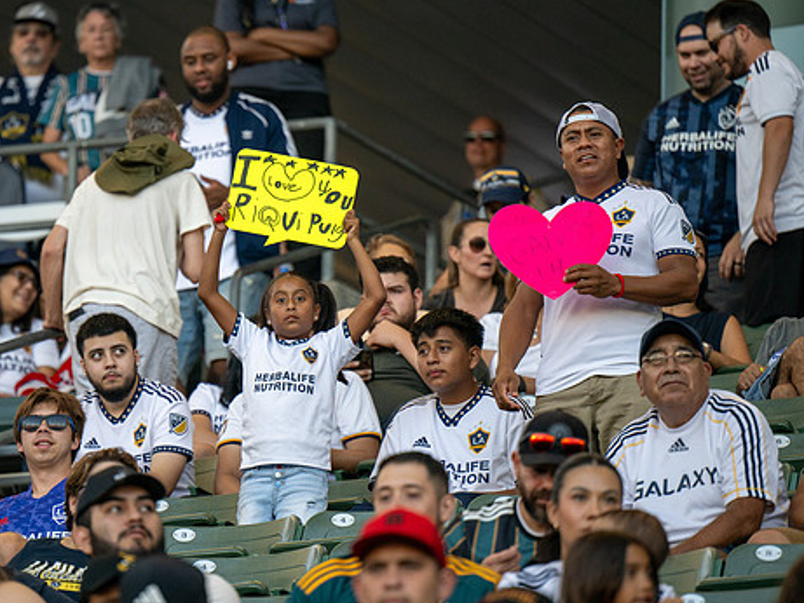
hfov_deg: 6.0
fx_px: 7667
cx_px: 270
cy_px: 286
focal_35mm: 330
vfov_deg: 4.5
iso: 500
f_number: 2.8
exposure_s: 1/1000
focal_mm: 200
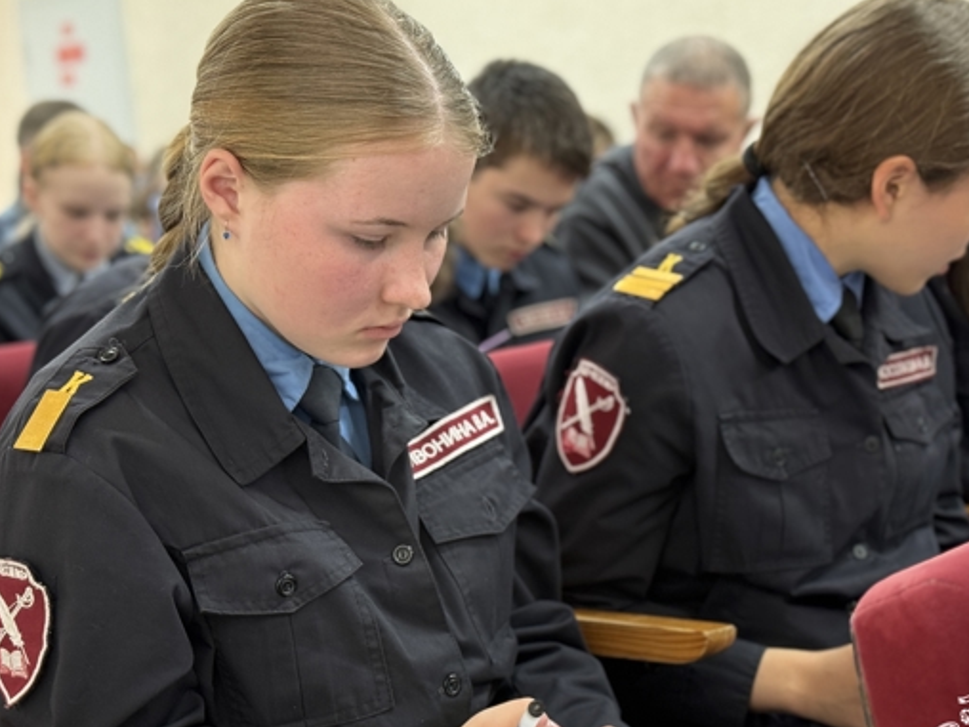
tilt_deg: -7.2
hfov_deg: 30.7
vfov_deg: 23.3
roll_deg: +4.5
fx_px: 1764
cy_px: 399
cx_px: 482
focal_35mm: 63
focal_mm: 6.76
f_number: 1.78
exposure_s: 1/60
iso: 160
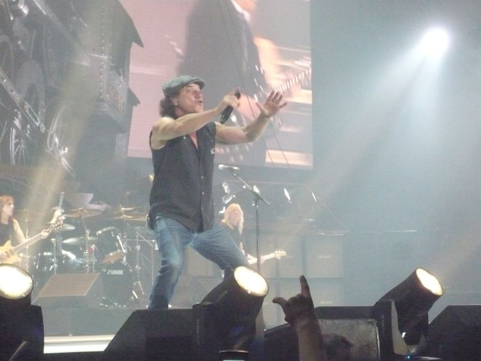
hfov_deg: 19.6
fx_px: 1390
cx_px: 240
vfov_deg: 14.8
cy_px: 180
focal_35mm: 100
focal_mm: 16.4
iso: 1250
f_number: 5.6
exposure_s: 1/100
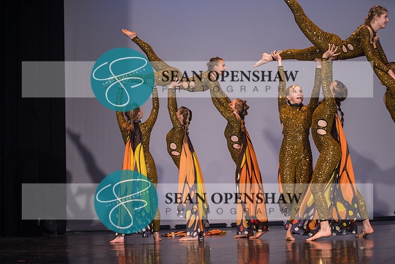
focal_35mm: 70
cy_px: 132
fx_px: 768
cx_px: 198
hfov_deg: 28.8
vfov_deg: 19.5
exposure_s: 1/500
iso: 500
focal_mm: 70
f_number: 2.8
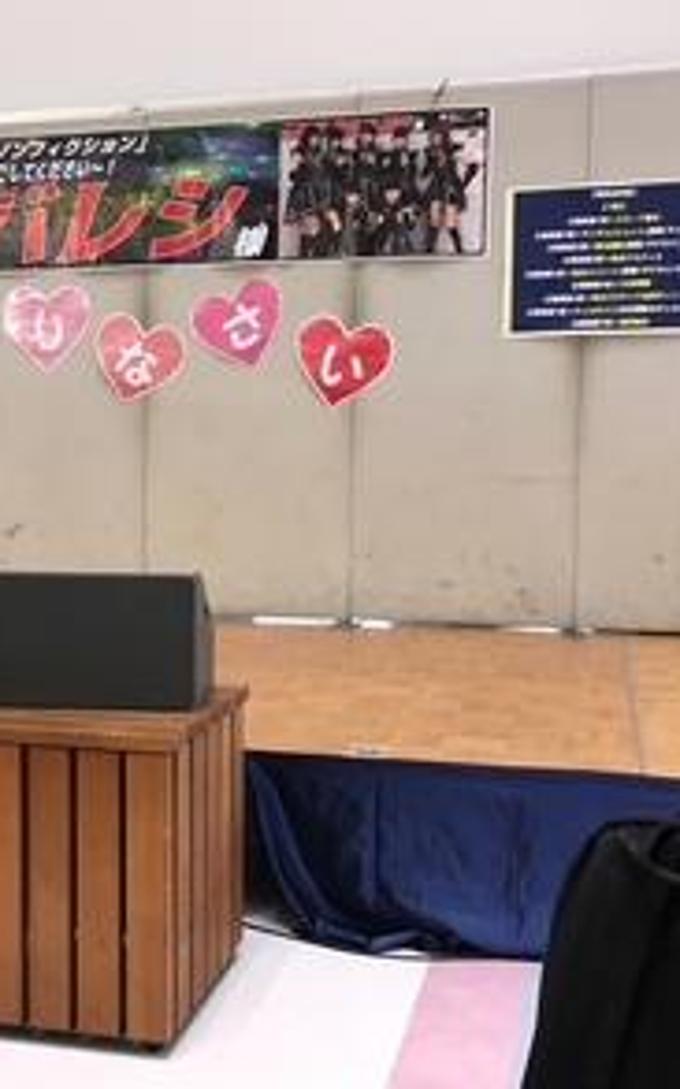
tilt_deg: -5.6
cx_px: 253
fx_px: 1246
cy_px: 546
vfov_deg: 47.2
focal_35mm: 42
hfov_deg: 30.4
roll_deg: -1.0
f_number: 2.2
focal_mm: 4.15
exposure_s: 1/30
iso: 32
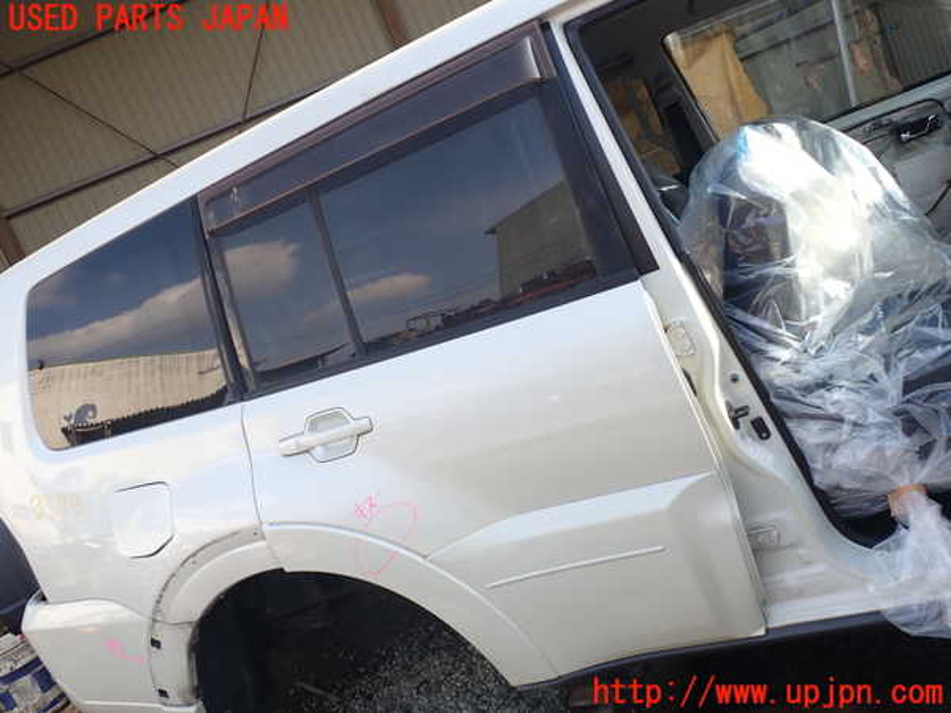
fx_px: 824
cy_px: 356
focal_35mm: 30
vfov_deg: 46.8
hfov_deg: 60.0
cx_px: 476
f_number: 3.2
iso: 100
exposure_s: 1/250
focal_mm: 5.4
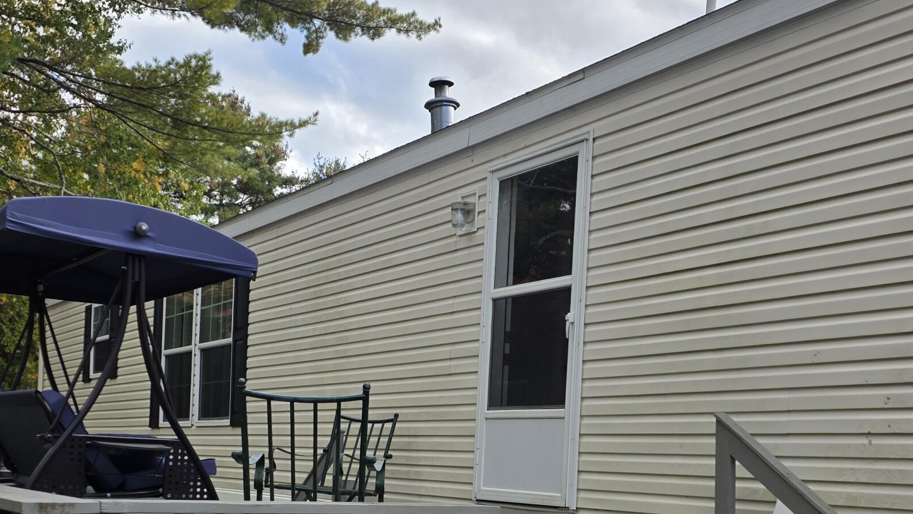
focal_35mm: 47
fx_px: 1138
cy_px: 462
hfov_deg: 43.7
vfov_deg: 24.7
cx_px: 420
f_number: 1.7
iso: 80
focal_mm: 6.3
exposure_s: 1/2128
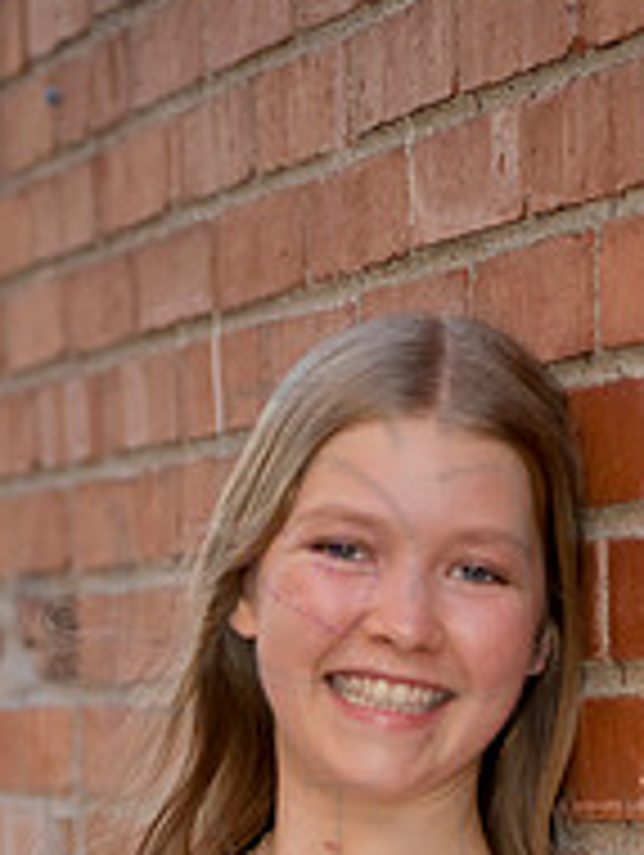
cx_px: 333
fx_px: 5173
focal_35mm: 209
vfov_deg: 9.4
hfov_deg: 7.1
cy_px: 981
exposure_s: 1/640
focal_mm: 92
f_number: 4.5
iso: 800
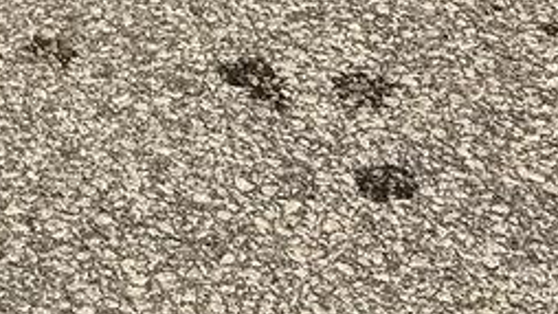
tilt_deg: -10.8
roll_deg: +1.5
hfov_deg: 13.1
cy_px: -716
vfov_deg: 7.7
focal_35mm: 132
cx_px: -701
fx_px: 1953
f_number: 1.78
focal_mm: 6.76
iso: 80
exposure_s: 1/593
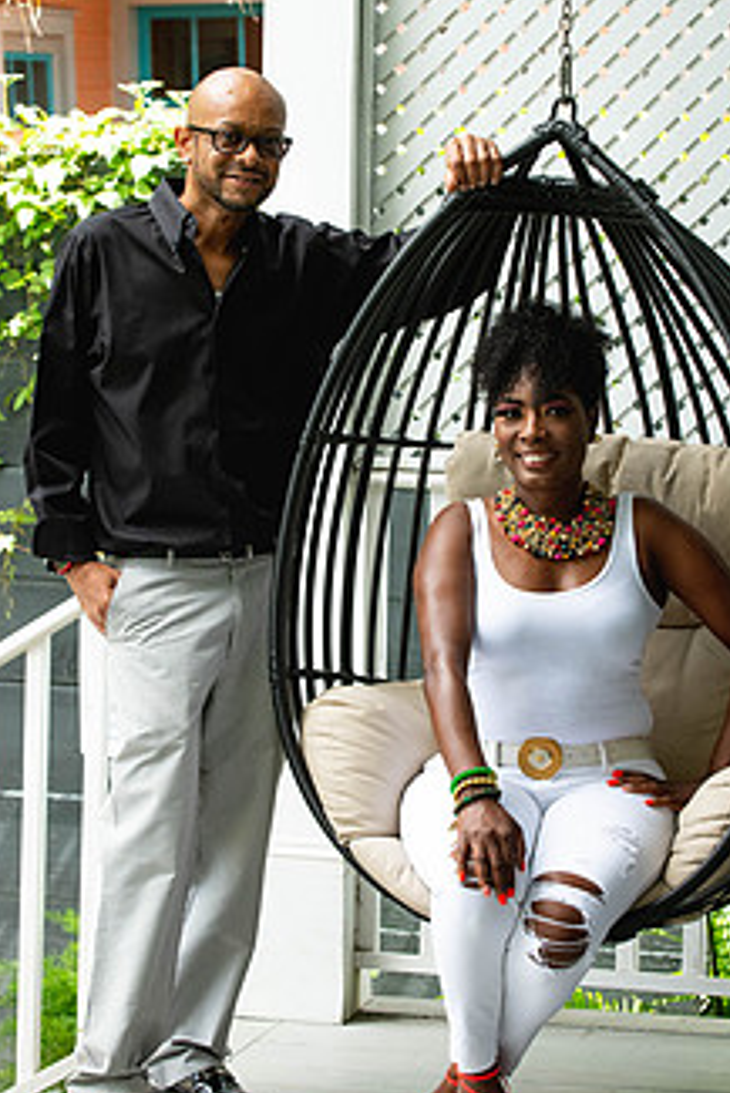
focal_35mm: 119
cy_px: 501
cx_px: 353
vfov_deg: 17.2
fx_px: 3615
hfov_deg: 11.5
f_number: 5.6
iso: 1250
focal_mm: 86
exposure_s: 1/640
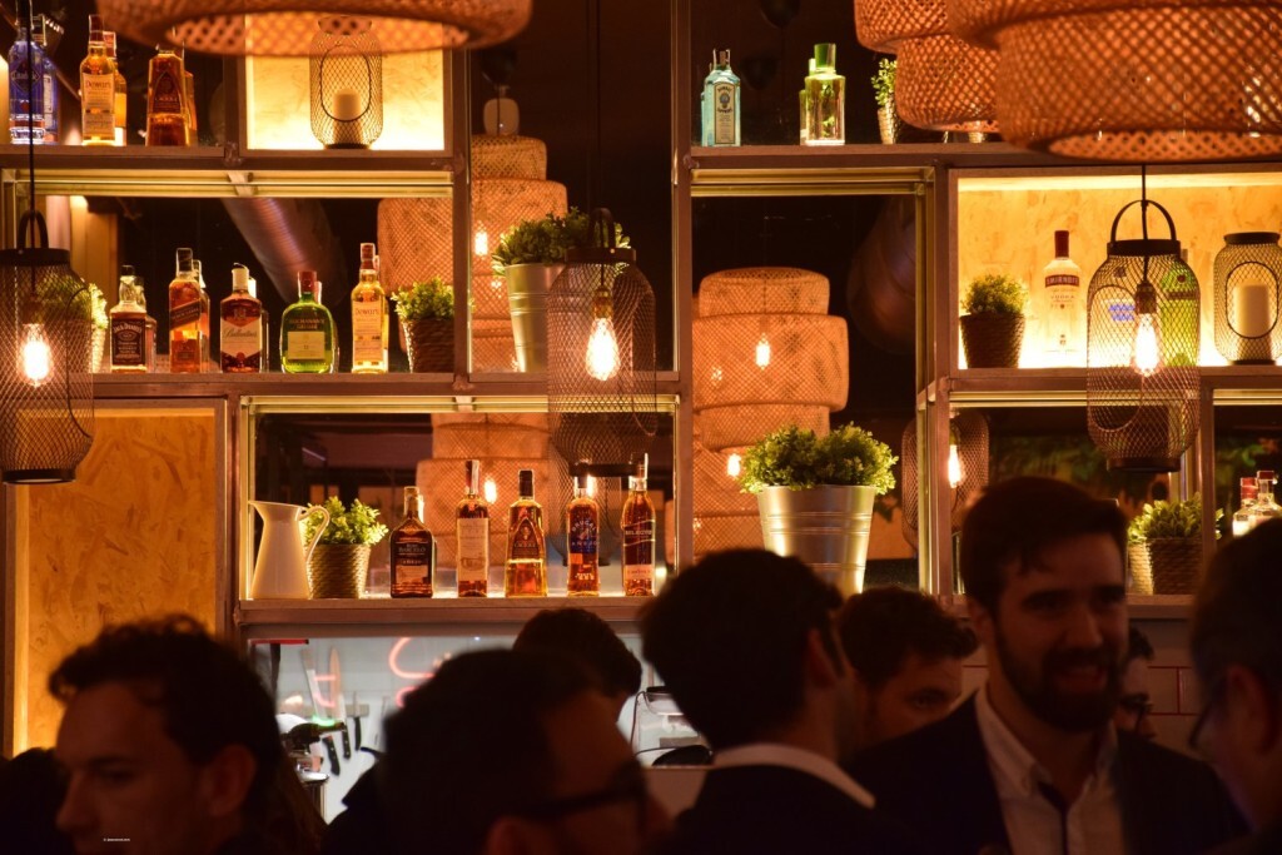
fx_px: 5609
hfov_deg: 13.0
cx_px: 641
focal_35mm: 158
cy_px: 428
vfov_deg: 8.7
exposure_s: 1/30
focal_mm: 105
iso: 1600
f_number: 7.1
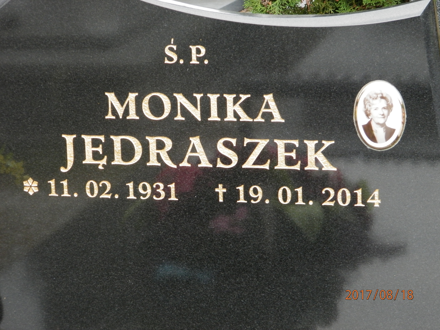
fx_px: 1678
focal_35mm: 132
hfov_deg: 14.9
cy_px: 165
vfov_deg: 11.2
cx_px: 220
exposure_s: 1/40
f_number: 4.7
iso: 200
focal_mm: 23.6
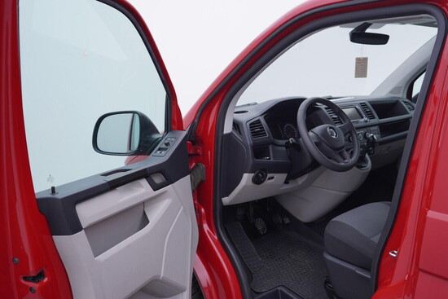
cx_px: 224
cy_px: 150
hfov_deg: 53.1
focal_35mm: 36
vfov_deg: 36.9
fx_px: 448
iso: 125
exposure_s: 1/60
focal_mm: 24
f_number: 3.5
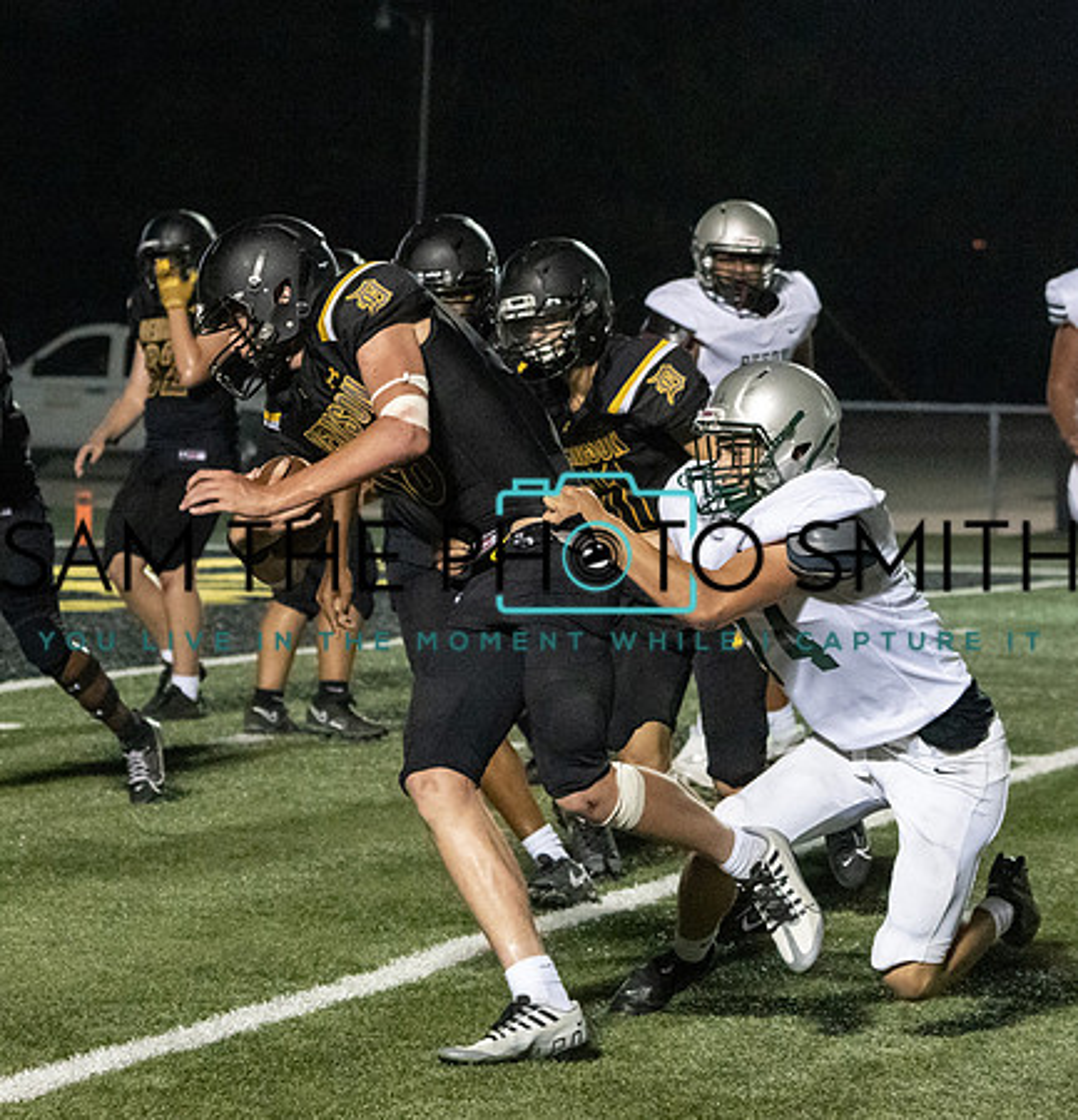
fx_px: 6310
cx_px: 377
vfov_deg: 10.1
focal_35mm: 176
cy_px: 520
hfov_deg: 9.8
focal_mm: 100
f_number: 5.6
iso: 16000
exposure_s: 1/1000
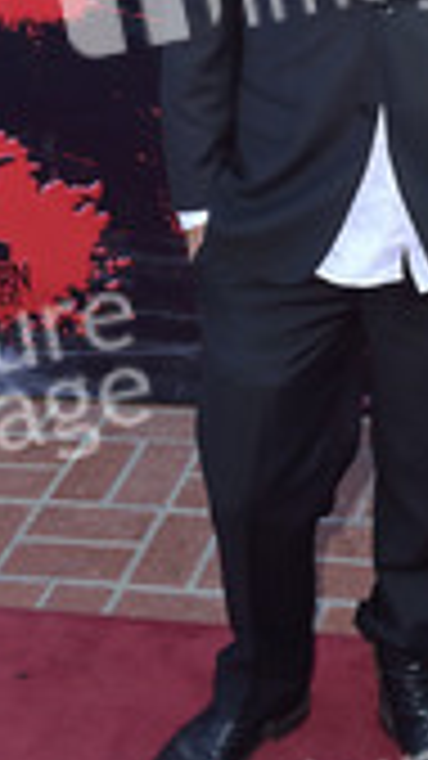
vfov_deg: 27.1
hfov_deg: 15.4
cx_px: 412
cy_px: 175
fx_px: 1554
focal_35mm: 77
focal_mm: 31
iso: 250
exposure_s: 1/250
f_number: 6.3
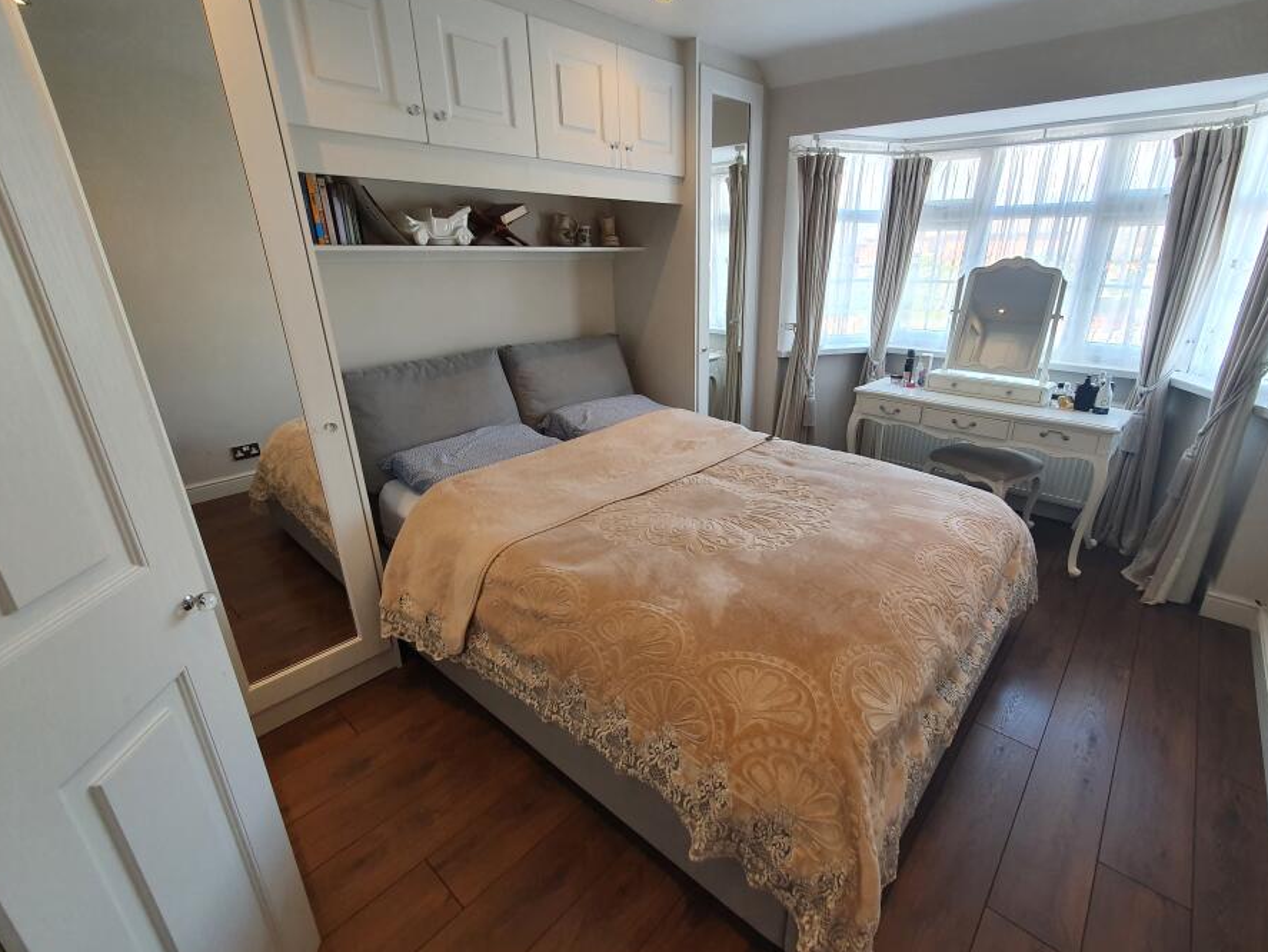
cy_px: 460
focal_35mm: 15
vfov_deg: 81.8
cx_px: 695
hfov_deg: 97.9
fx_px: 550
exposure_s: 1/50
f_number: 2.2
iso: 100
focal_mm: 1.8
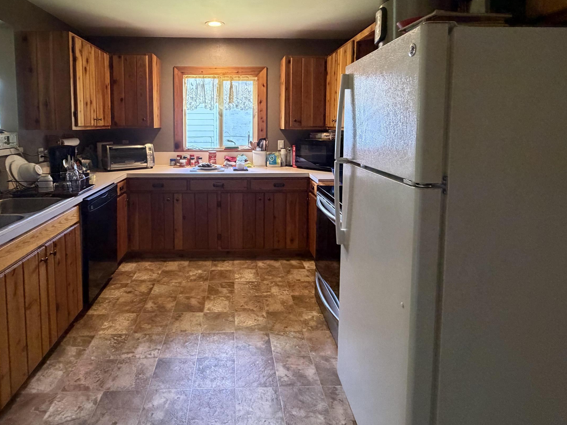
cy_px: 144
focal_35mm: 20
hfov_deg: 81.3
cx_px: 247
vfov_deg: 64.4
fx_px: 328
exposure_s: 1/60
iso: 500
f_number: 2.2
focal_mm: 2.22
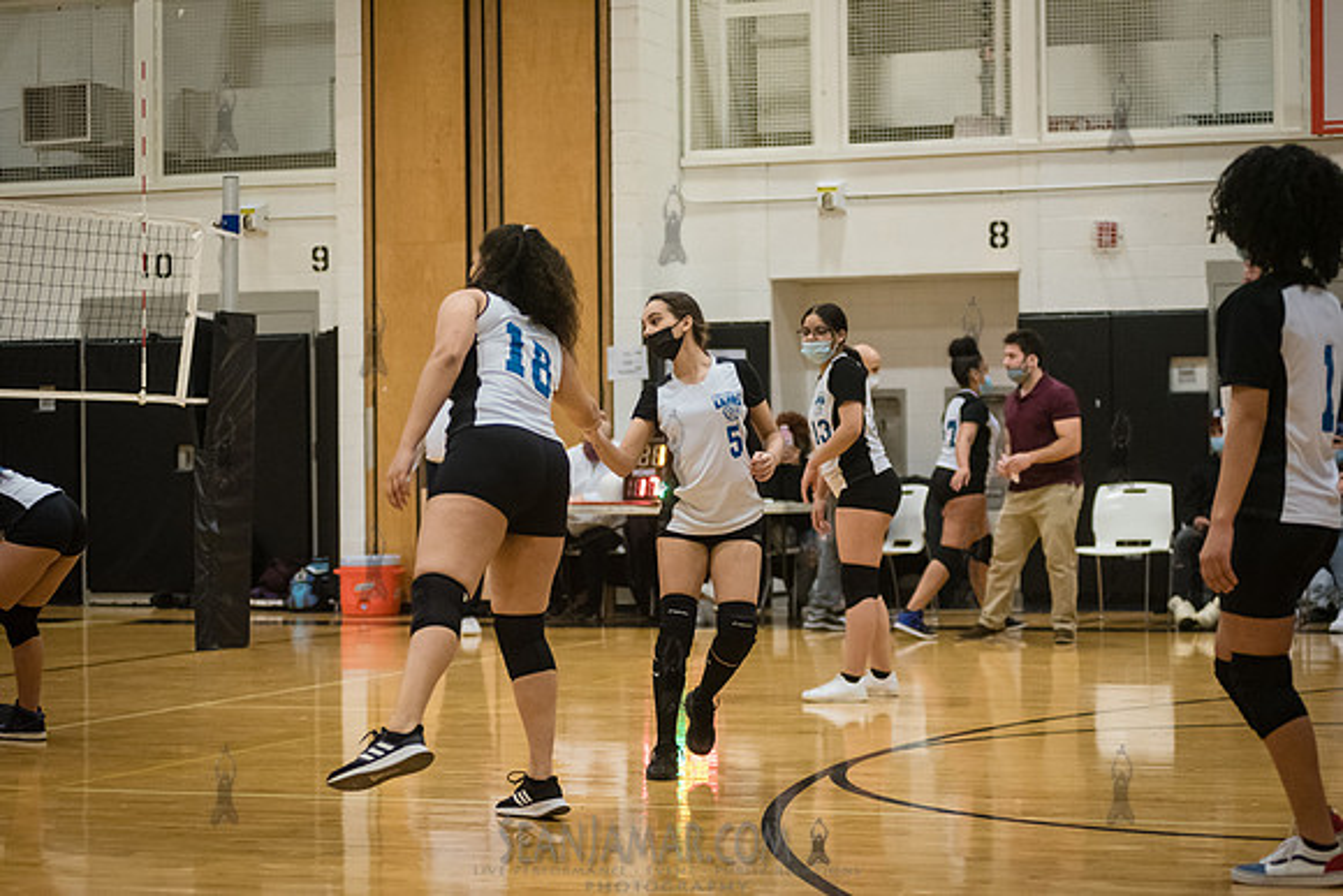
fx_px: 2985
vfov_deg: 17.1
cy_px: 448
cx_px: 672
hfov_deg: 25.4
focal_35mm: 80
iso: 5000
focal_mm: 80
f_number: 3.2
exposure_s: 1/400
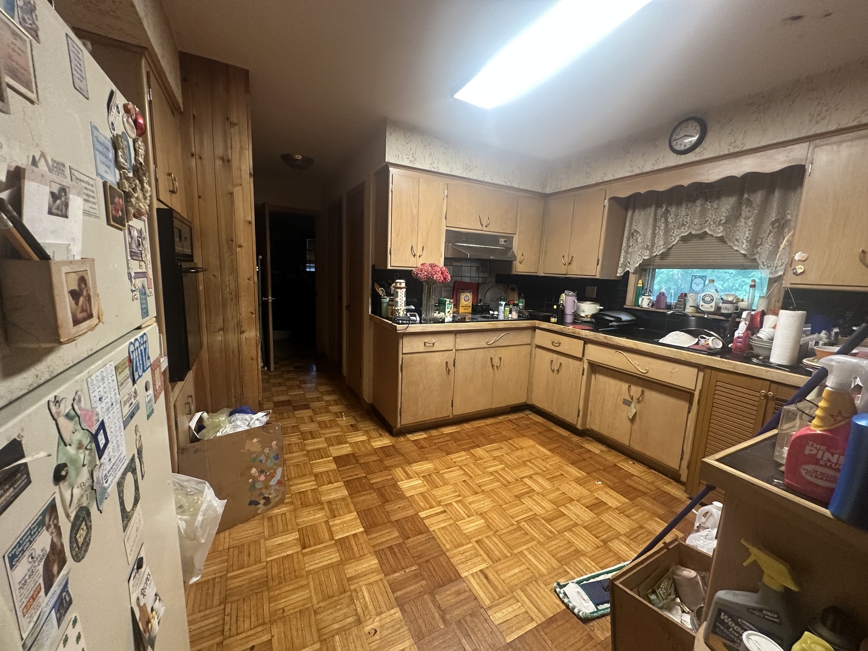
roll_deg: -2.5
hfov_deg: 102.1
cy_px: 326
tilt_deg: -8.7
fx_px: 351
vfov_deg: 85.7
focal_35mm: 14
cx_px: 434
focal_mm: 2.22
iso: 320
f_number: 2.2
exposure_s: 1/60
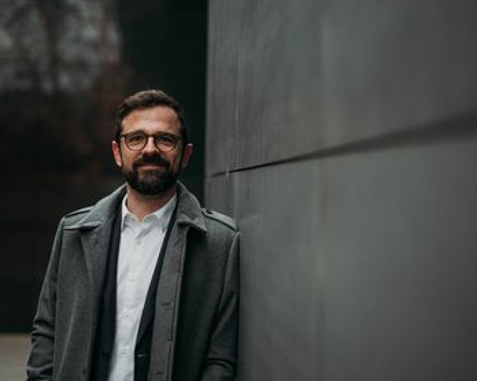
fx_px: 974
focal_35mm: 69
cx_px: 232
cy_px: 176
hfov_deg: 27.5
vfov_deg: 22.1
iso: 1600
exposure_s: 1/1000
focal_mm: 50
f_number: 1.8
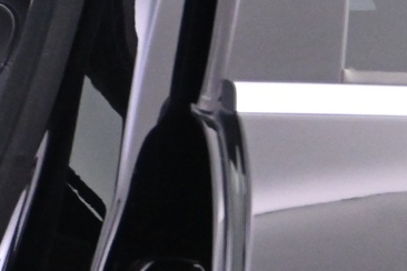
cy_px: 273
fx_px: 1313
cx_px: -464
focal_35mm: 116
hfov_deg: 14.1
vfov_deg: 11.7
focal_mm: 17.5
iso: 3200
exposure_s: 1/30
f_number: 3.5
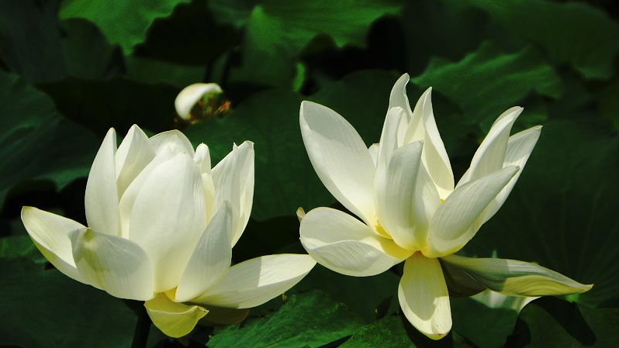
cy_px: 182
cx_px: 310
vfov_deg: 4.0
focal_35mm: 305
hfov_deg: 7.1
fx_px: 5006
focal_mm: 49.7
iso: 64
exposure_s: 1/1000
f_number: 5
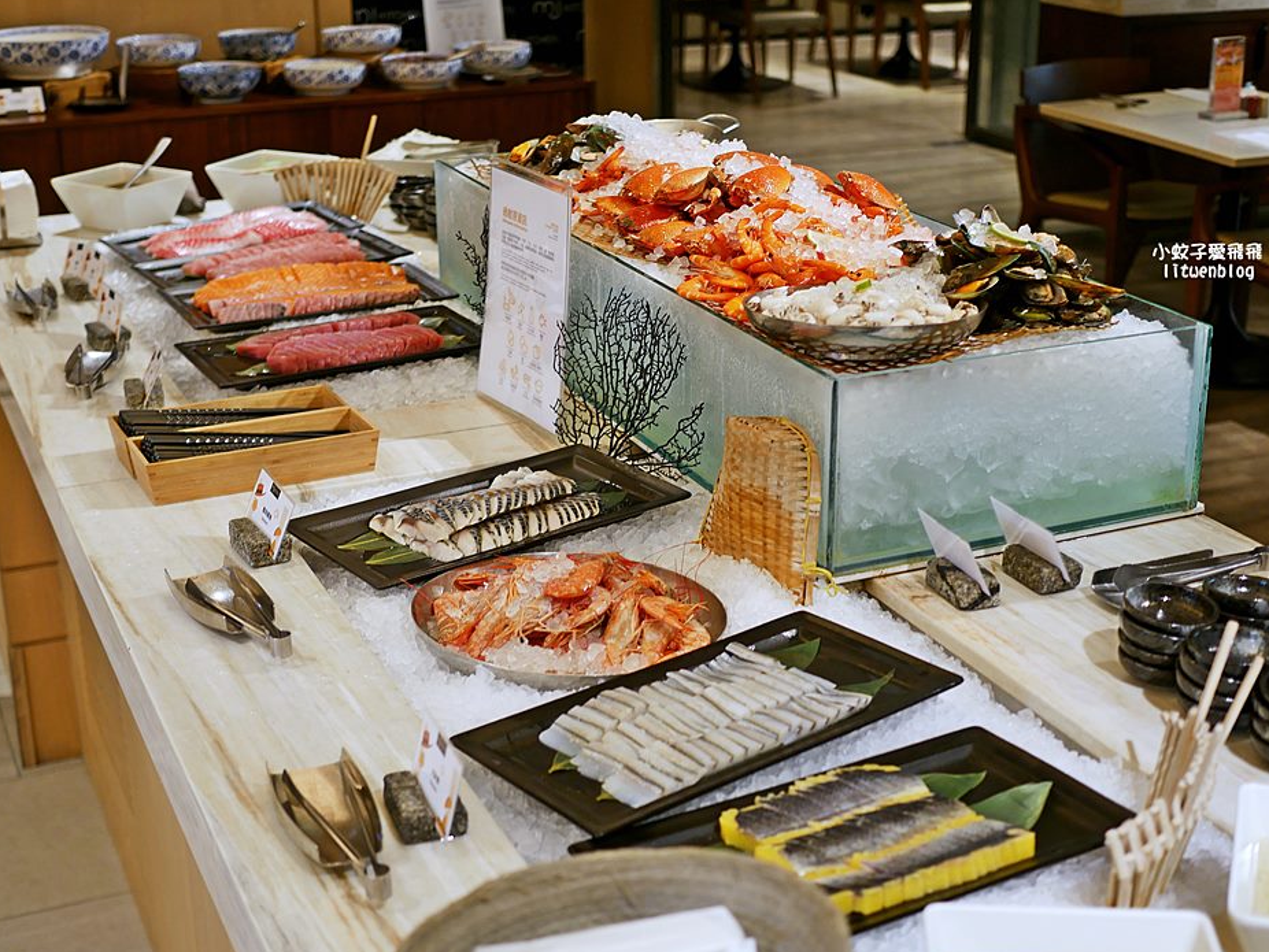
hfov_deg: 35.5
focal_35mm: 54
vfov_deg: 27.0
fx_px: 1980
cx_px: 673
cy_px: 488
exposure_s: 1/60
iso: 250
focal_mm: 25
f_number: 1.8
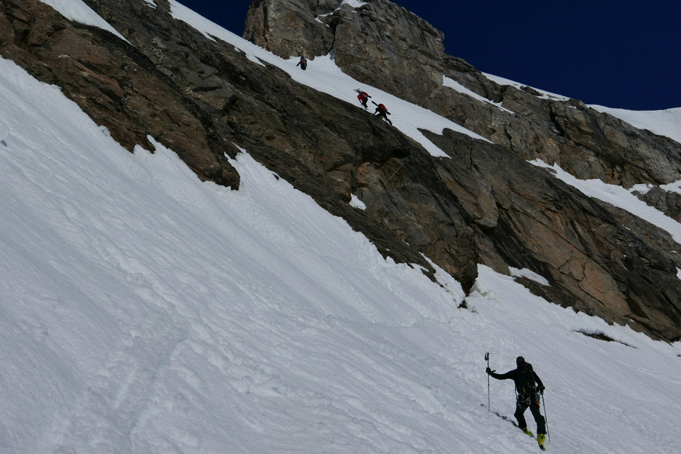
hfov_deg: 47.4
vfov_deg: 32.6
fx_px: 775
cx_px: 347
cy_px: 227
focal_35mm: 41
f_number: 5.6
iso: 200
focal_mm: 17.9
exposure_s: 1/8000
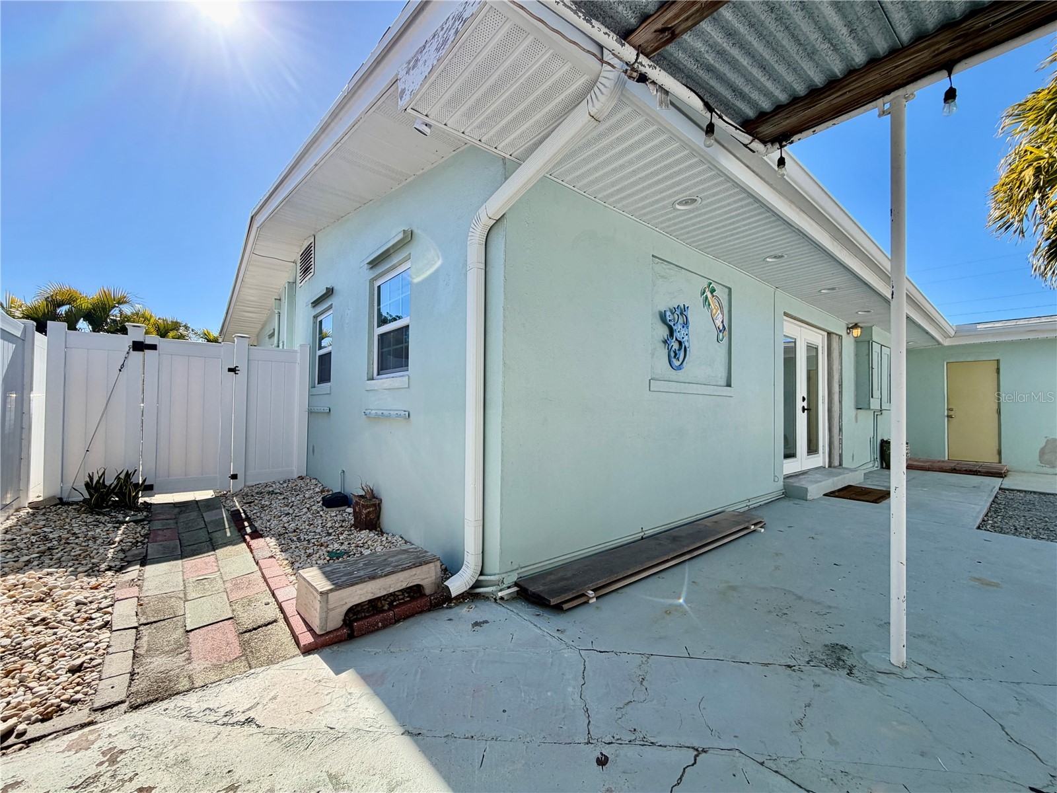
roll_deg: -0.7
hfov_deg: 102.1
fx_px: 427
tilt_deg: +1.5
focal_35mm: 14
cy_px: 396
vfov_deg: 85.7
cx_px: 528
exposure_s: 1/770
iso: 32
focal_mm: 2.22
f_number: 2.2
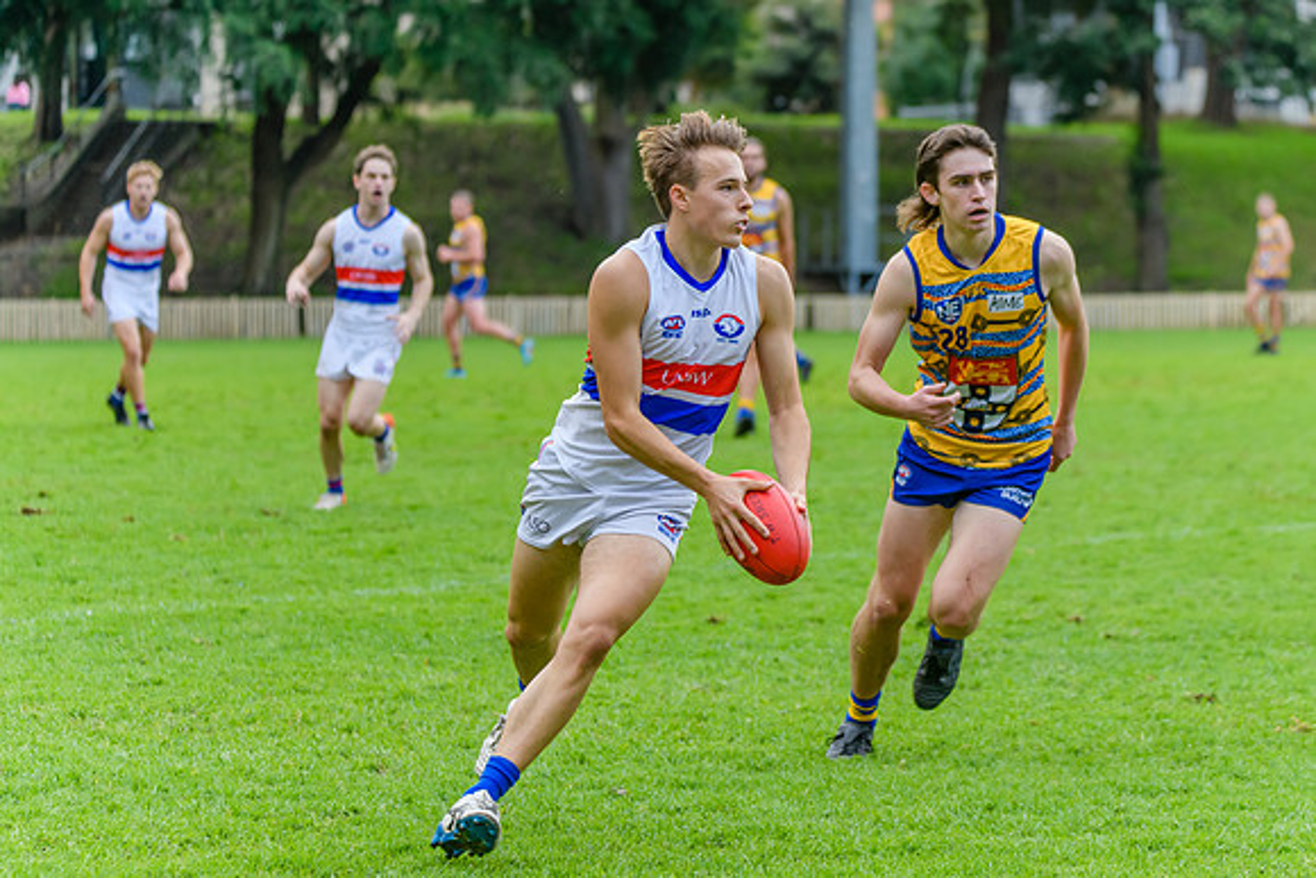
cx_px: 738
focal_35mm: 179
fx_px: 6547
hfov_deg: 11.5
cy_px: 385
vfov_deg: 7.7
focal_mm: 150
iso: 1800
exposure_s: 1/1250
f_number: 5
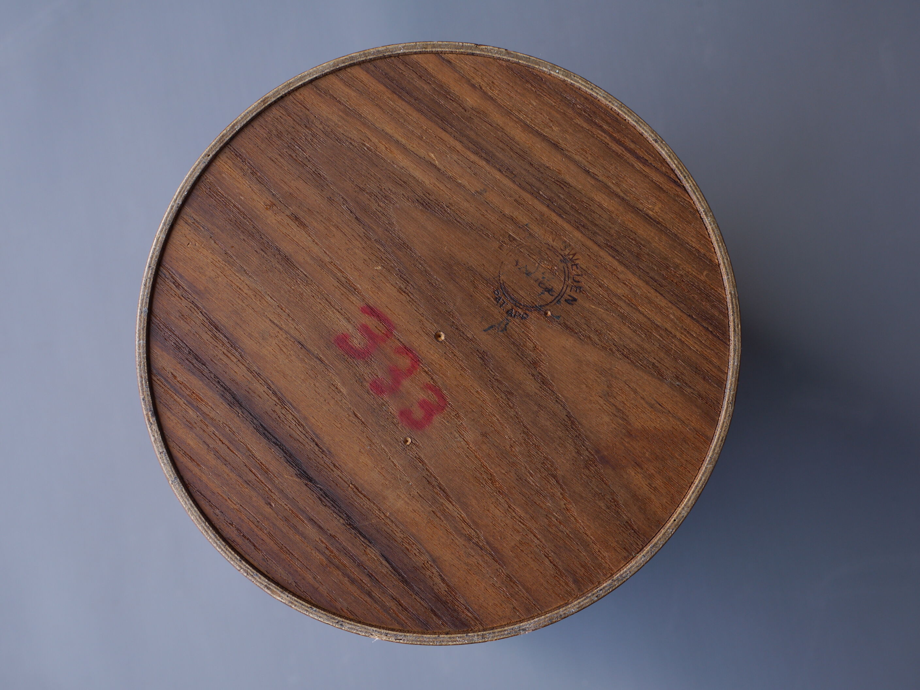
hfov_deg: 46.8
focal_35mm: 40
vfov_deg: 36.0
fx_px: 1063
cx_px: 460
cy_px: 345
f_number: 4.5
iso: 100
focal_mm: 20
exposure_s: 1/50
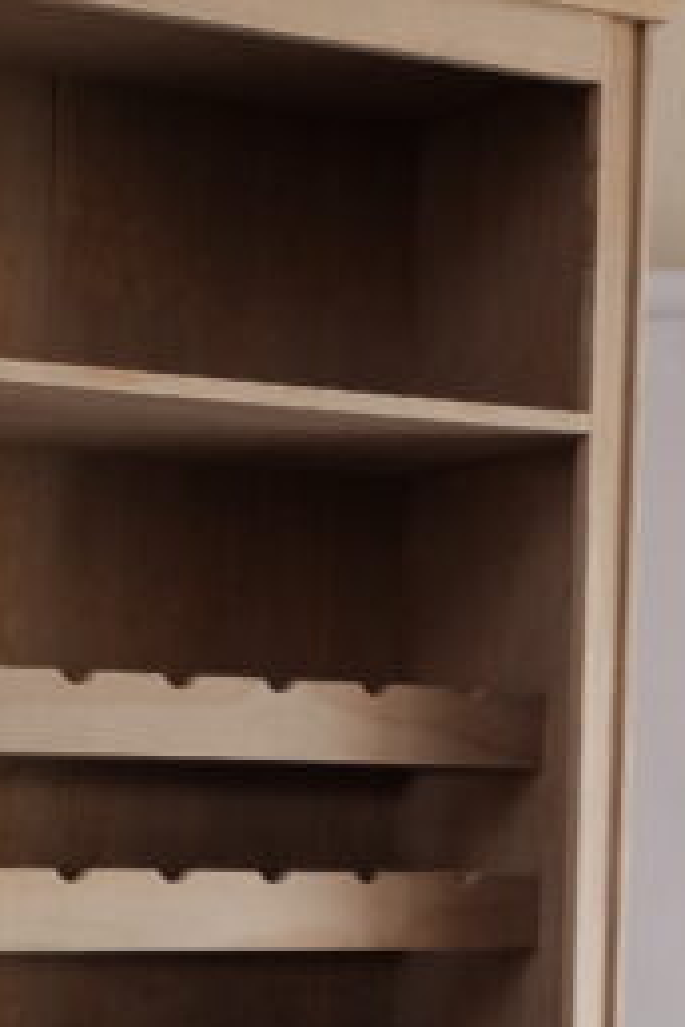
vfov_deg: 21.0
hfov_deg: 14.6
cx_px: 92
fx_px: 2654
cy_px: 1071
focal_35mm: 93
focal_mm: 21.4
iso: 1600
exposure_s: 1/30
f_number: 7.1
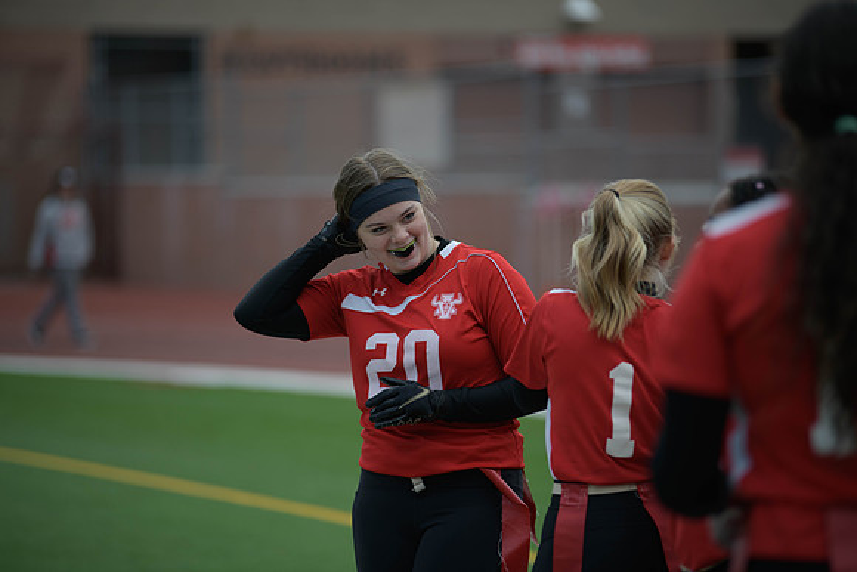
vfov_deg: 8.1
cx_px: 428
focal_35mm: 170
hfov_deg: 12.1
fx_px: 4048
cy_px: 286
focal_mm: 170
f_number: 2.8
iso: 110
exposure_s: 1/200
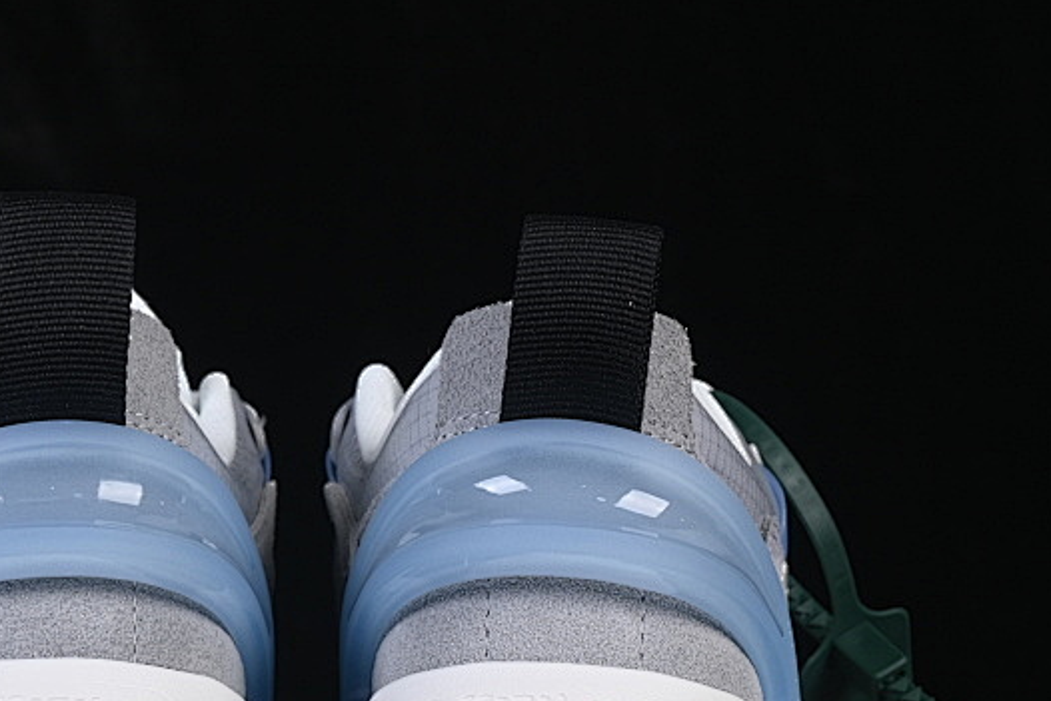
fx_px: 4497
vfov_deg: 8.9
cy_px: 451
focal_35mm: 154
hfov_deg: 13.3
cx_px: 320
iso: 160
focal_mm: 50
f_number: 8
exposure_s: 1/80
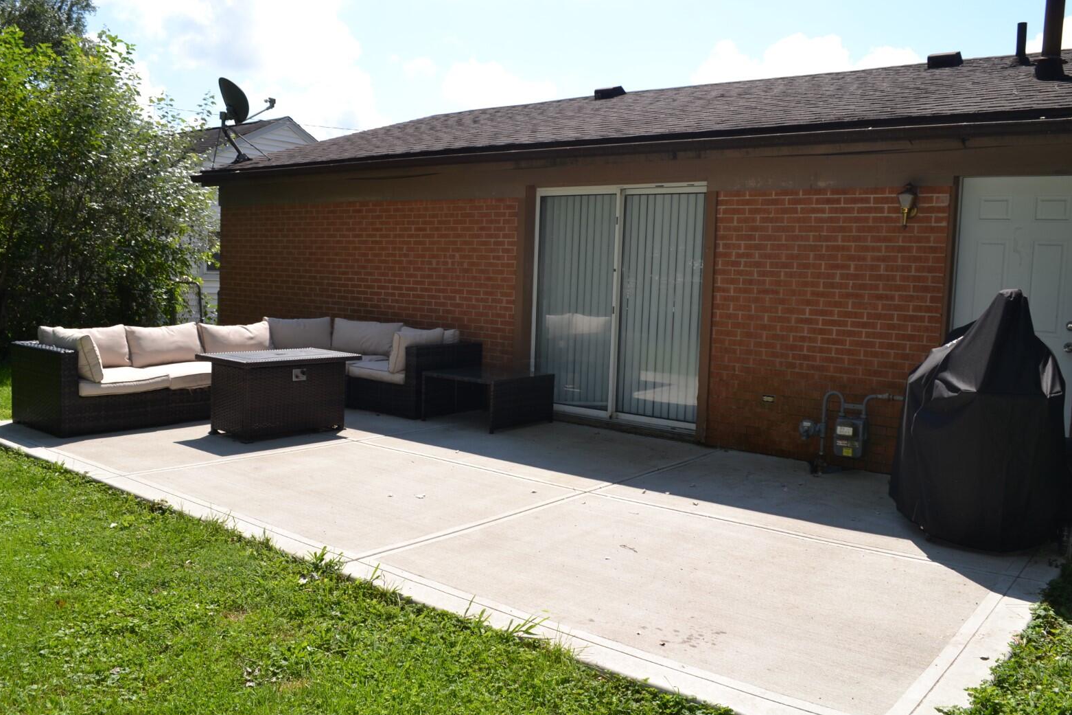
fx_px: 834
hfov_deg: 65.5
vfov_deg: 46.4
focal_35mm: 28
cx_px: 531
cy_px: 348
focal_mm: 18
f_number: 8
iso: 100
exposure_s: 1/200
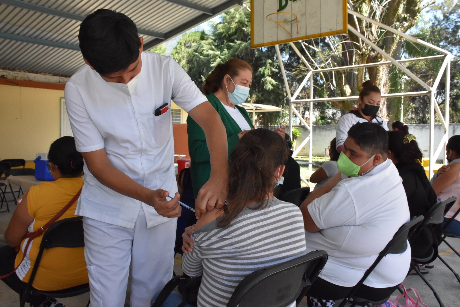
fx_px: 422
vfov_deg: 40.0
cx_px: 230
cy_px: 154
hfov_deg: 57.2
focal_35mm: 33
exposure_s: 1/400
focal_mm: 22
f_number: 10
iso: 1600
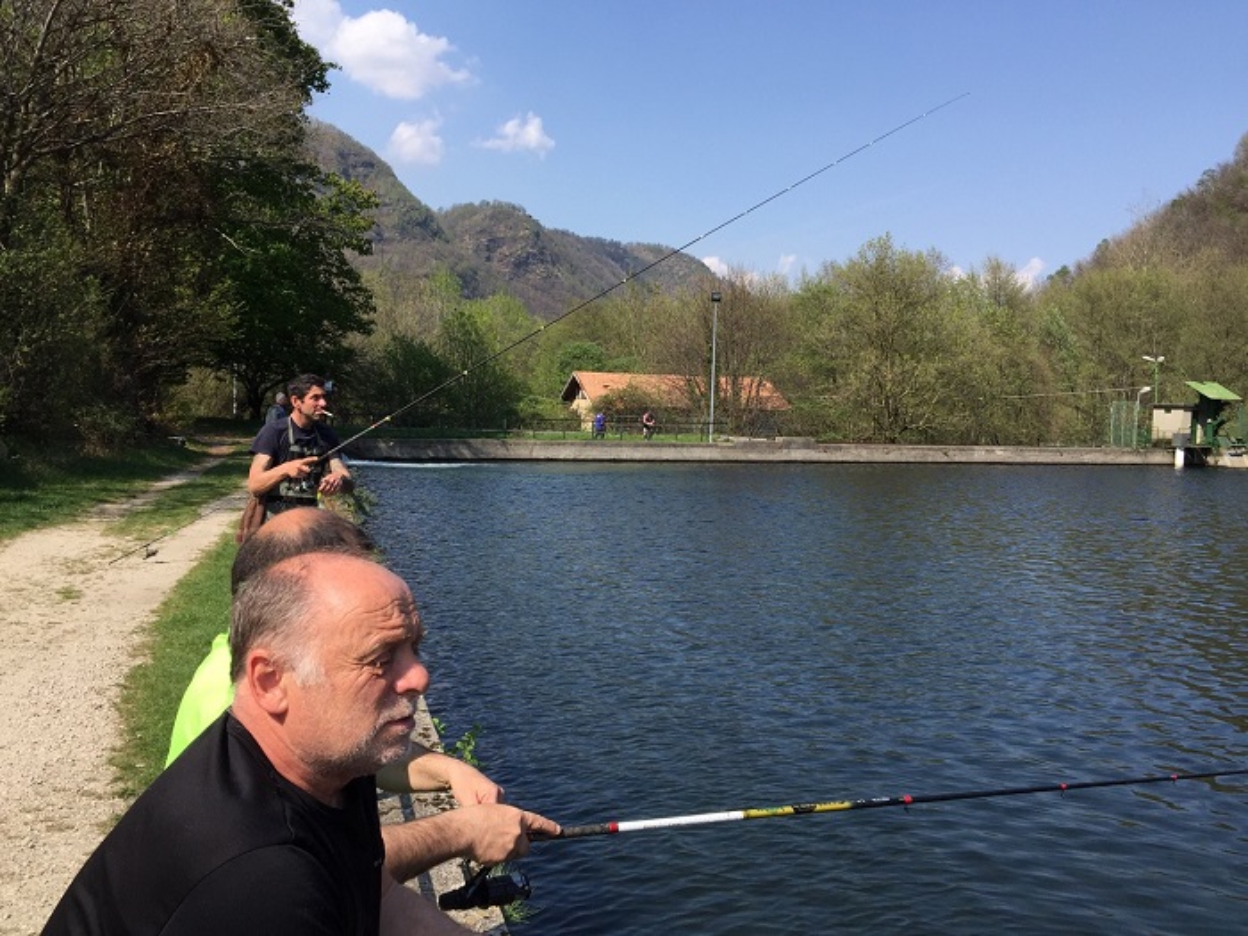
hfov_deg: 61.7
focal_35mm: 29
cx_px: 624
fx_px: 1046
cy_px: 468
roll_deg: -0.8
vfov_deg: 48.2
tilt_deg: -2.5
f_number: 2.2
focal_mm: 4.15
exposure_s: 1/1721
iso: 32
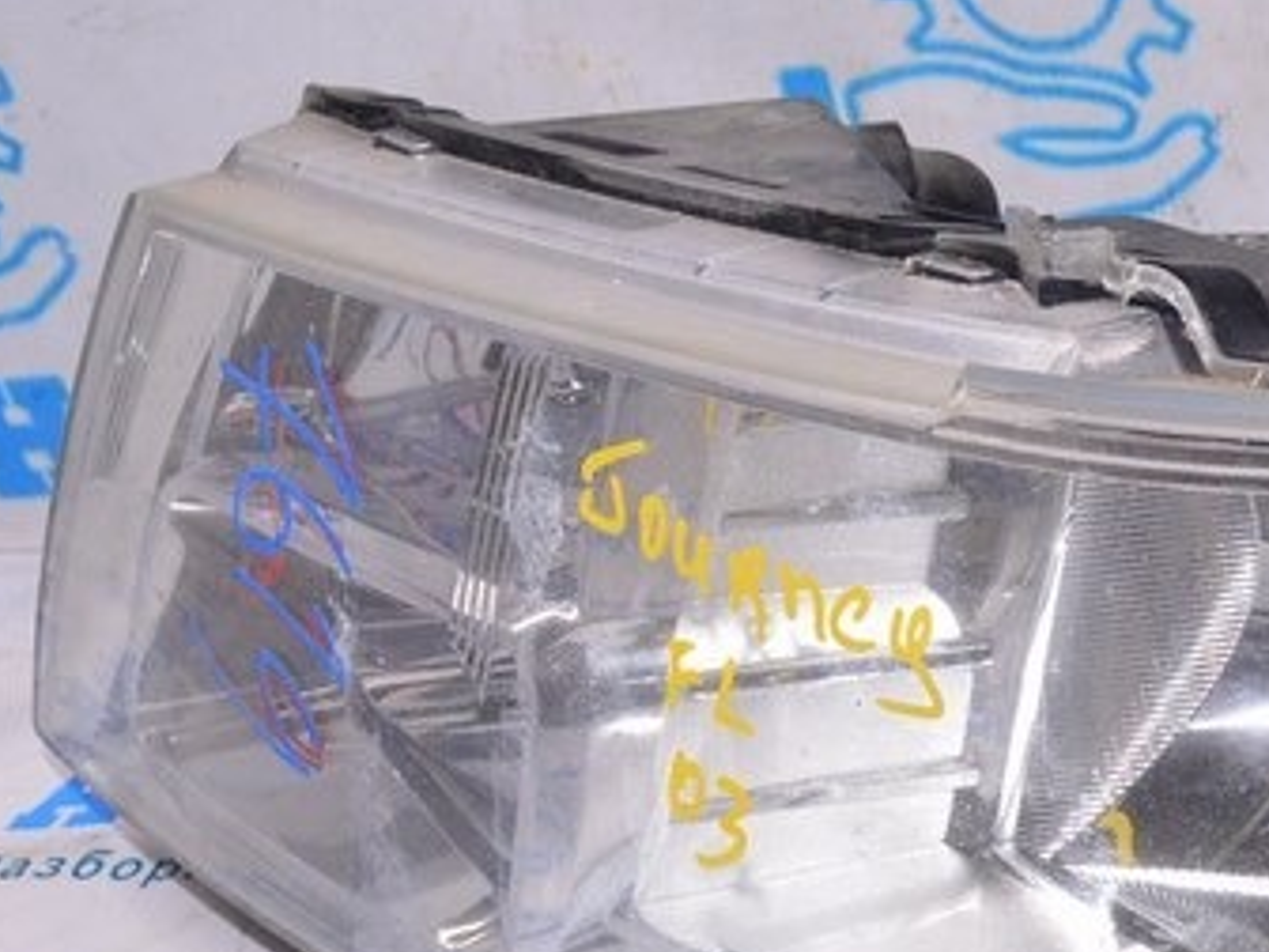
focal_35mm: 79
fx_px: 2896
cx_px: 1303
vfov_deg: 18.2
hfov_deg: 23.6
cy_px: 965
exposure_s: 1/200
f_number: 8
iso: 1600
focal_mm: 18
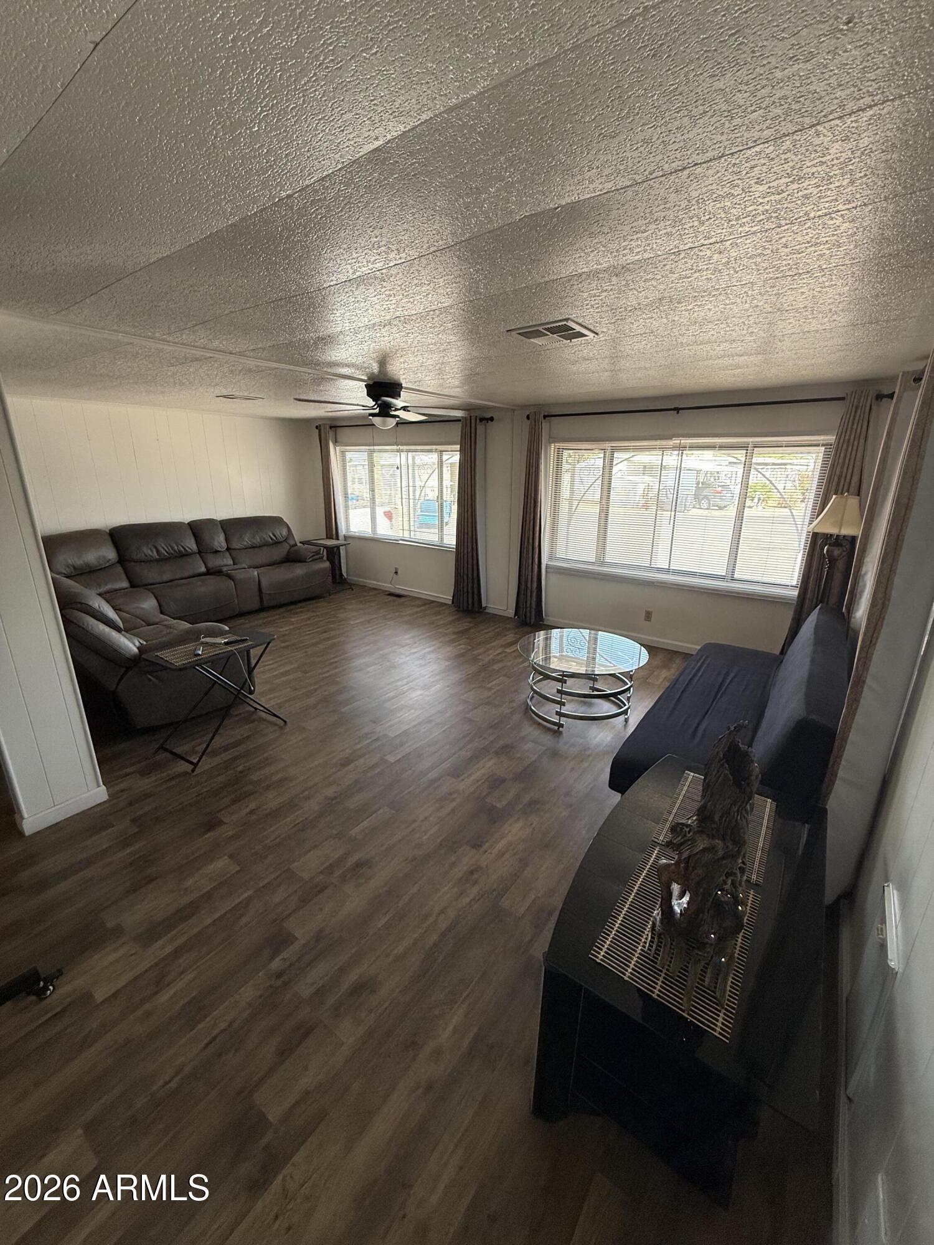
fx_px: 504
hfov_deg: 85.7
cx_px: 467
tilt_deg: -16.9
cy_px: 622
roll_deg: -0.6
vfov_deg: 102.1
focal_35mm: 14
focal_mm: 2.22
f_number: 2.2
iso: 125
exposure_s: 1/99
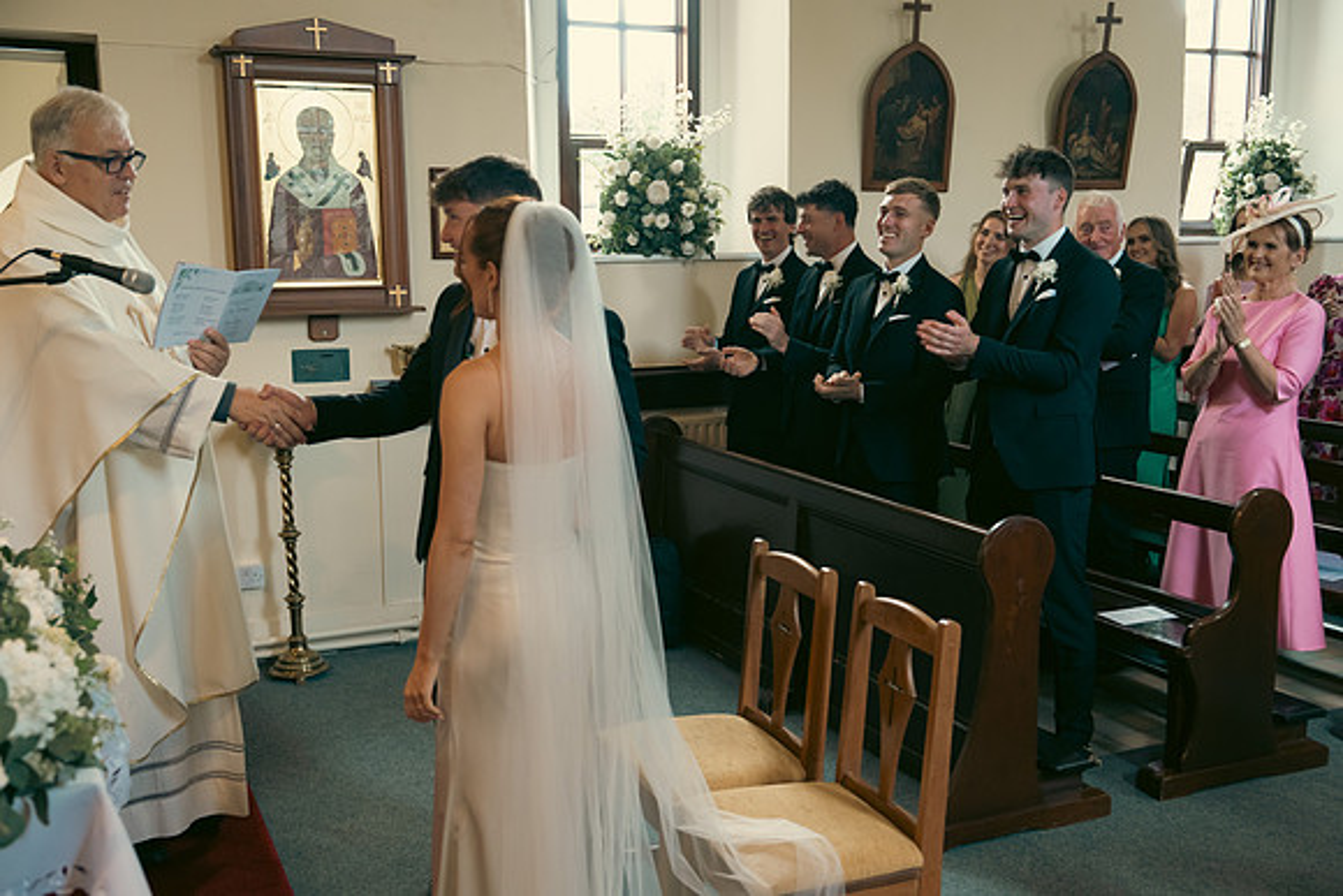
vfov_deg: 36.9
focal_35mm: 36
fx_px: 1343
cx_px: 672
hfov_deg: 53.1
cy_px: 448
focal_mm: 36
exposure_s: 1/200
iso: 2000
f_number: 3.5
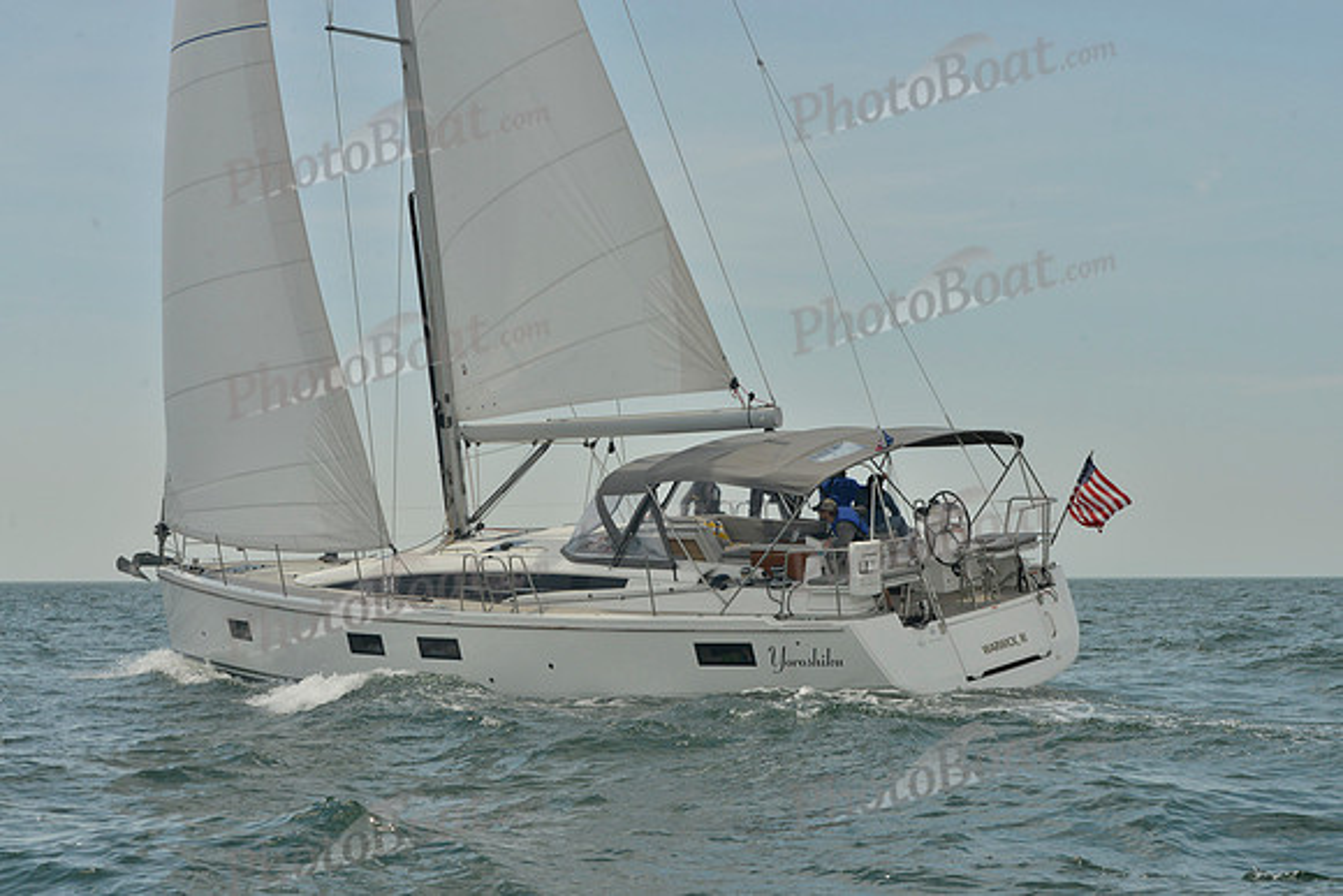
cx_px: 672
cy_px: 448
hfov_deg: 28.8
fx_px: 2612
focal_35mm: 70
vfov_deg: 19.5
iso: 560
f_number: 13
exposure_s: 1/1250
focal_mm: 70
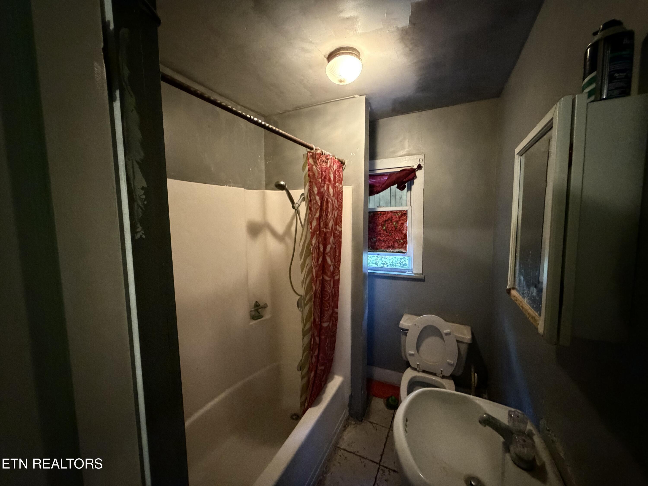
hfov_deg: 102.1
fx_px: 262
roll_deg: +0.7
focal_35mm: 14
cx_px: 324
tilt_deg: -4.7
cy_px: 243
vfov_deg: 85.7
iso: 1600
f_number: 2.2
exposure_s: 1/40
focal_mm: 2.22
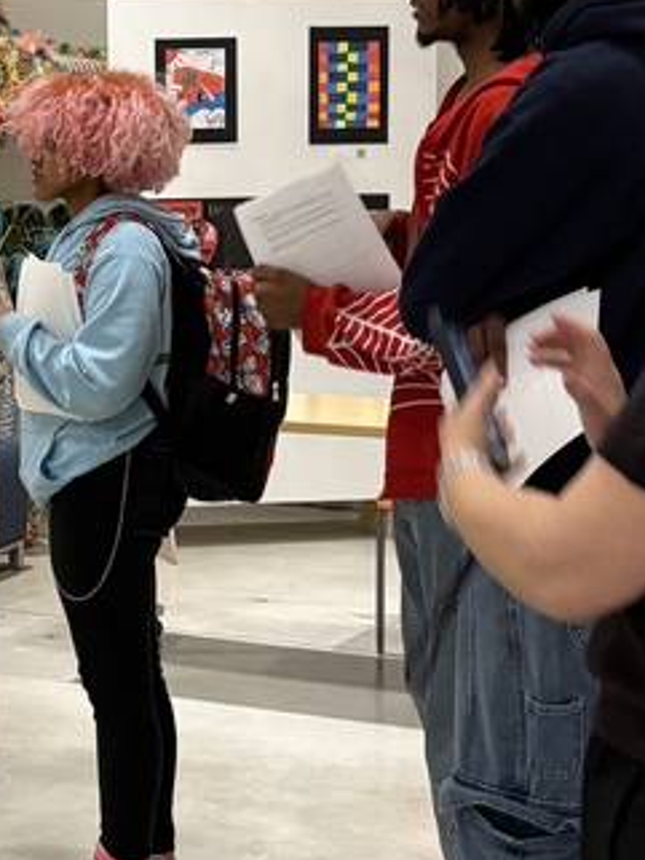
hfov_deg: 17.0
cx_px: -118
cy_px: 372
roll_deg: -0.3
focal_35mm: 83
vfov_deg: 23.5
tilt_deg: -5.0
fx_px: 2061
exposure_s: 1/60
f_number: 1.6
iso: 250
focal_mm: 5.96
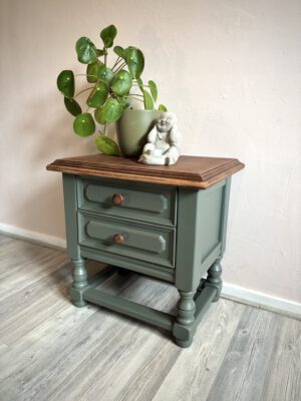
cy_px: 200
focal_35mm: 26
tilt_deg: -15.1
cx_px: 150
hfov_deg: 53.1
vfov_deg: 67.3
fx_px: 301
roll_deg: -1.5
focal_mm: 5.96
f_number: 1.6
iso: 100
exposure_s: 1/50
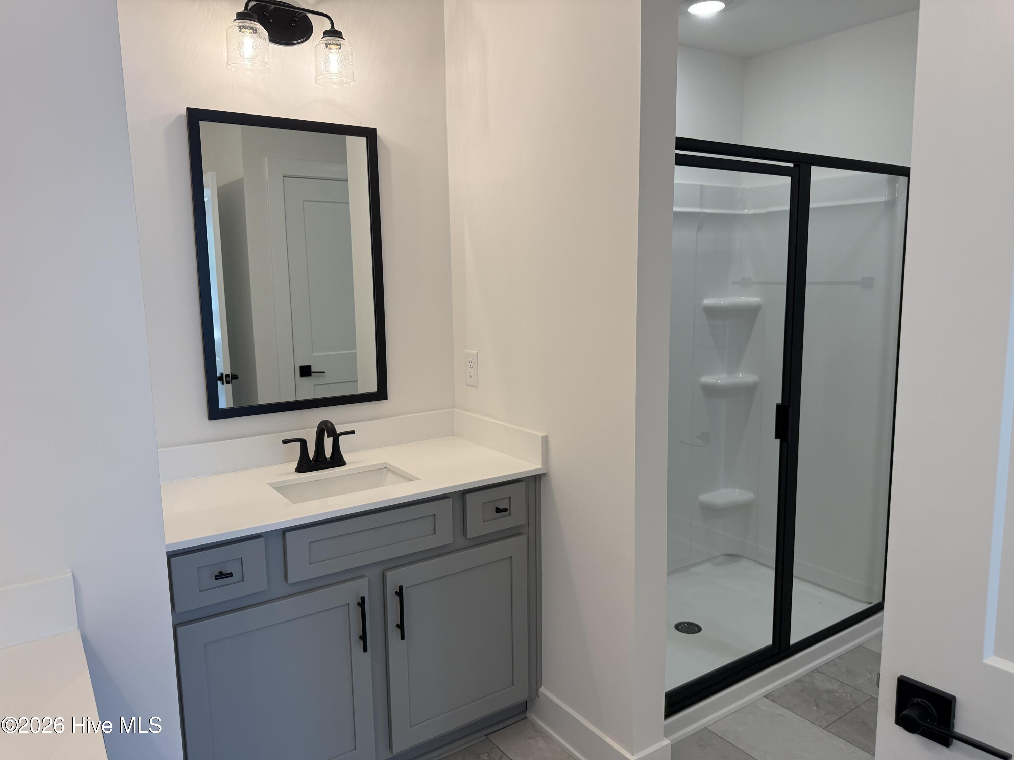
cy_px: 380
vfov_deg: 56.8
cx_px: 507
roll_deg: +0.7
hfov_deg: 71.6
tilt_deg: -6.9
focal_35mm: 24
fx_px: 703
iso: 125
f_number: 1.78
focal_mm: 6.76
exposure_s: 1/240
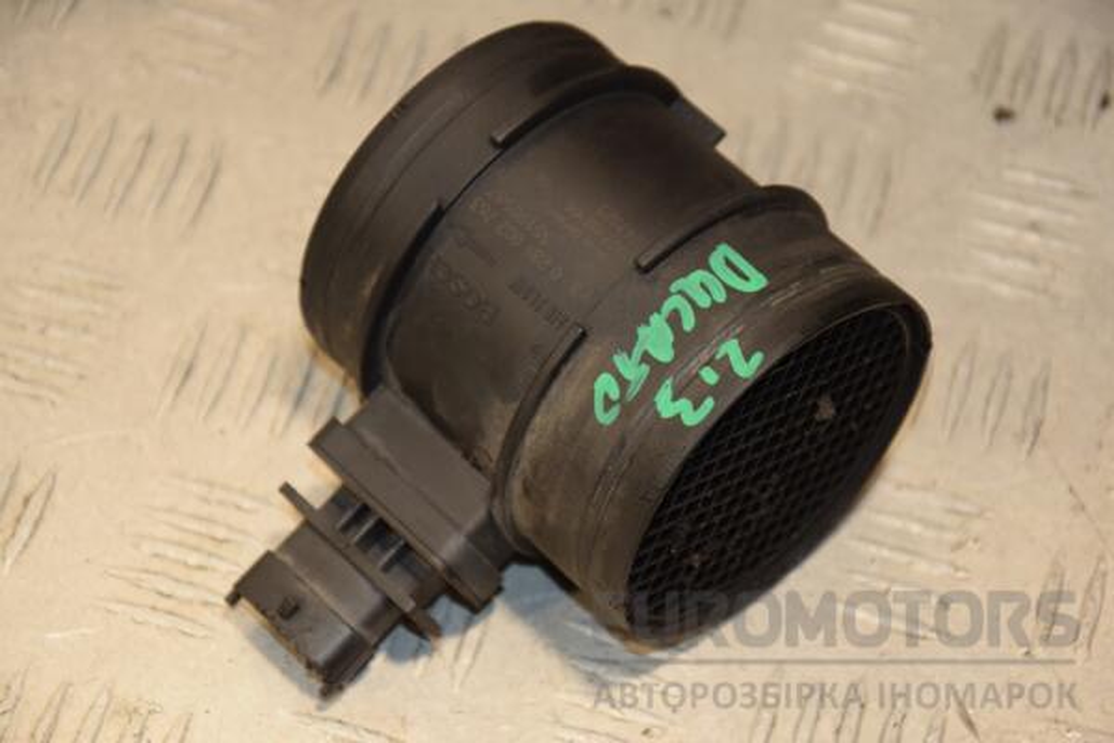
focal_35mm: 135
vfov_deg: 10.2
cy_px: 372
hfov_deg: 15.2
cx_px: 557
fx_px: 4177
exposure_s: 1/125
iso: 800
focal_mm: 90
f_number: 5.6
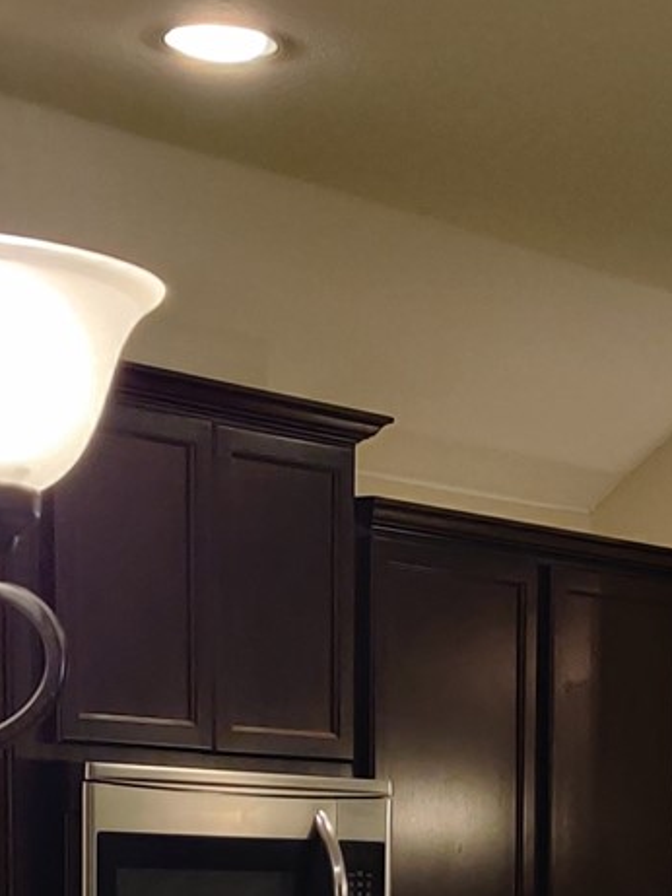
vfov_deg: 15.4
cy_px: 1258
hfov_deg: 12.2
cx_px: 680
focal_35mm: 120
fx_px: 3105
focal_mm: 4.75
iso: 320
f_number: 1.65
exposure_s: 1/50
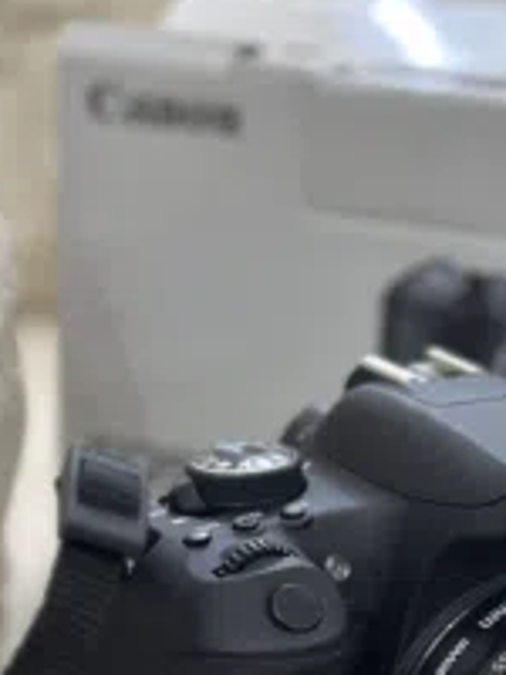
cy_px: 557
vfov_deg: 20.2
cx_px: 482
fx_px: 1871
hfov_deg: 15.2
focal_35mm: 96
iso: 250
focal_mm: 6.86
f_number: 1.78
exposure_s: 1/50
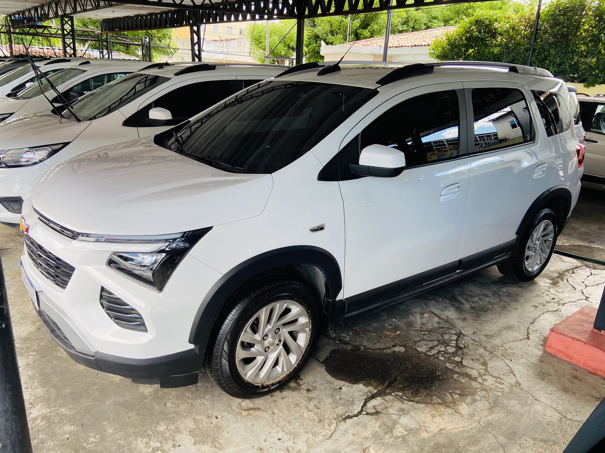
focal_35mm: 26
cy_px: 226
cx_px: 302
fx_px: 454
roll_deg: -3.5
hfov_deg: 67.3
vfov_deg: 53.1
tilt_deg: -18.6
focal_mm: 4.25
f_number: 1.8
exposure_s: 1/122
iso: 40
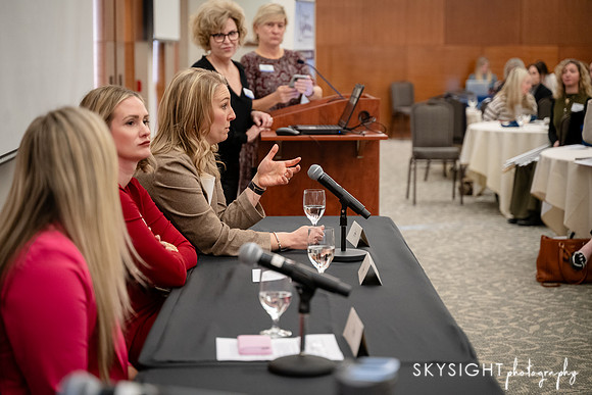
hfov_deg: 26.9
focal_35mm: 75
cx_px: 296
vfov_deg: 18.1
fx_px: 1240
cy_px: 198
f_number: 2.8
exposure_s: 1/250
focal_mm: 75
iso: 3200
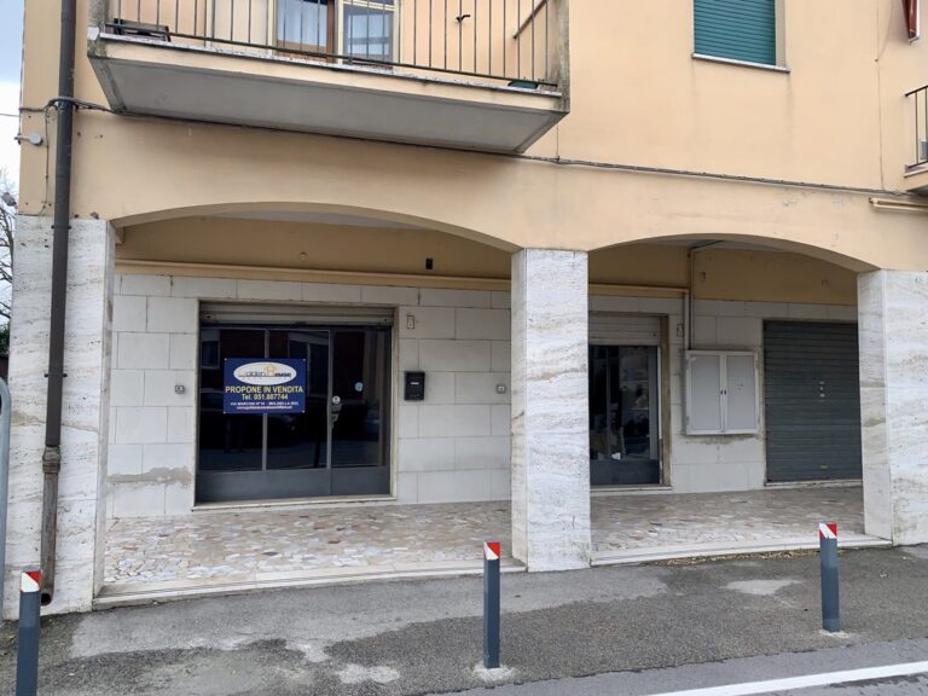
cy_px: 348
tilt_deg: +2.5
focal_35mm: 26
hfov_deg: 67.3
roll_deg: +1.9
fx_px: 697
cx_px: 464
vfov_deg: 53.1
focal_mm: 4.25
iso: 25
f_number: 1.8
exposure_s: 1/397
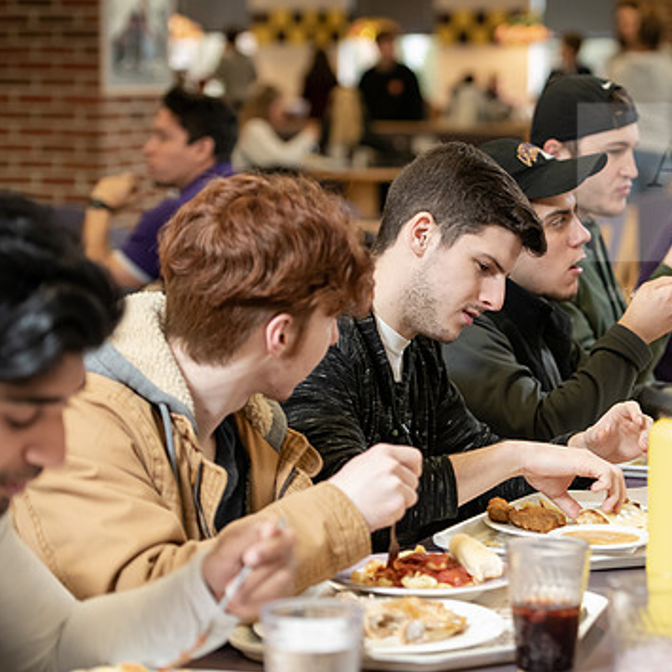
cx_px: 521
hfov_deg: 14.7
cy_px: 332
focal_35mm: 118
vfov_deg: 14.8
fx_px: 2592
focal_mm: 85
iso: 1600
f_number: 3.2
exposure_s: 1/200
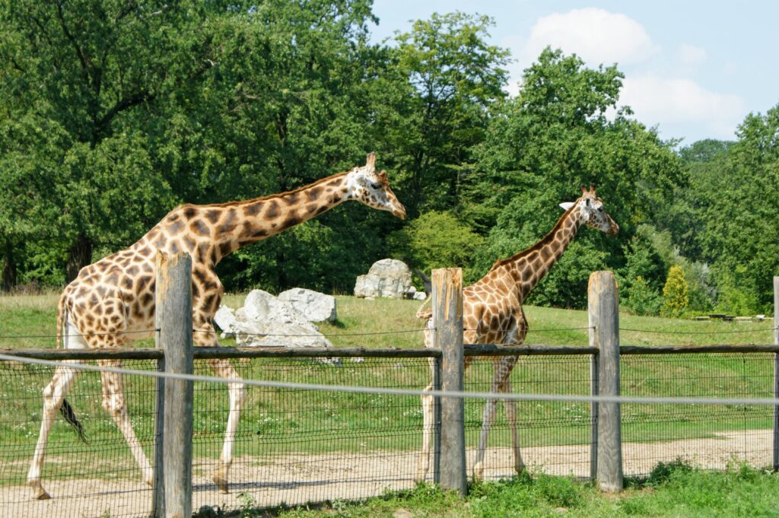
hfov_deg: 19.5
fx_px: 2270
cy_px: 259
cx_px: 390
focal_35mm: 105
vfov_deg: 13.0
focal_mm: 70
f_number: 8
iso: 100
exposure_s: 1/125
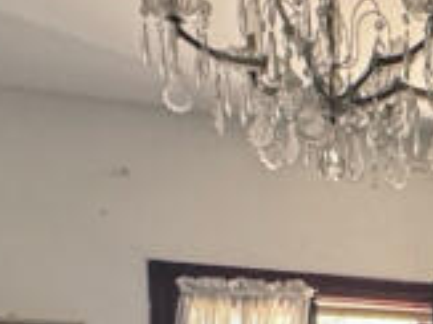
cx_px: 591
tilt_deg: -7.1
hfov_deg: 20.6
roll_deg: -0.9
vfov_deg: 14.6
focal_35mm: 85
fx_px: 1062
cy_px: 632
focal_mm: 2.22
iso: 320
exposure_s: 1/66
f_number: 2.2
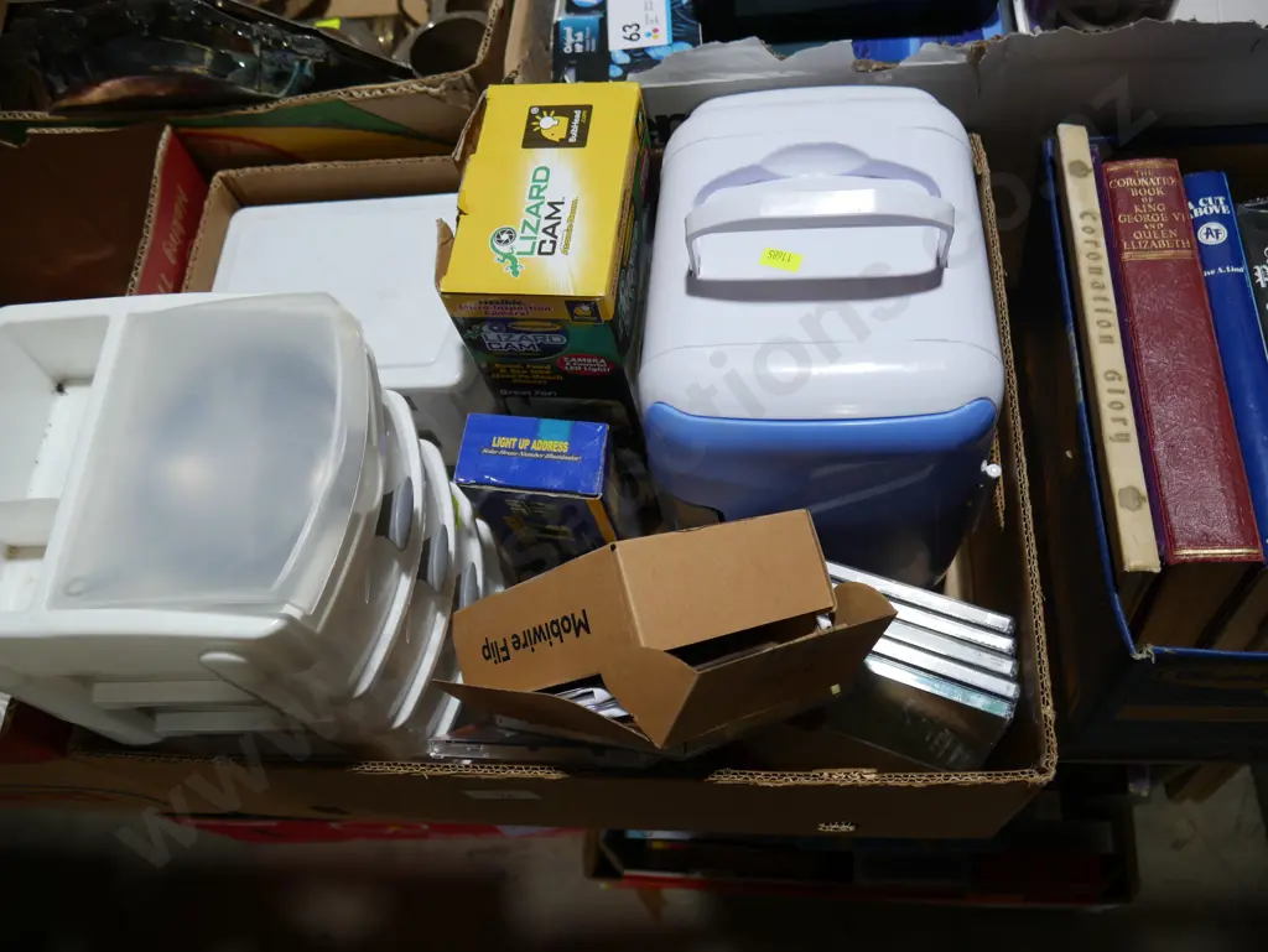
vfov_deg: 49.8
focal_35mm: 28
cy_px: 476
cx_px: 634
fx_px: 1026
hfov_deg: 63.4
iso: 200
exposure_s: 1/125
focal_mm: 14
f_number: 4
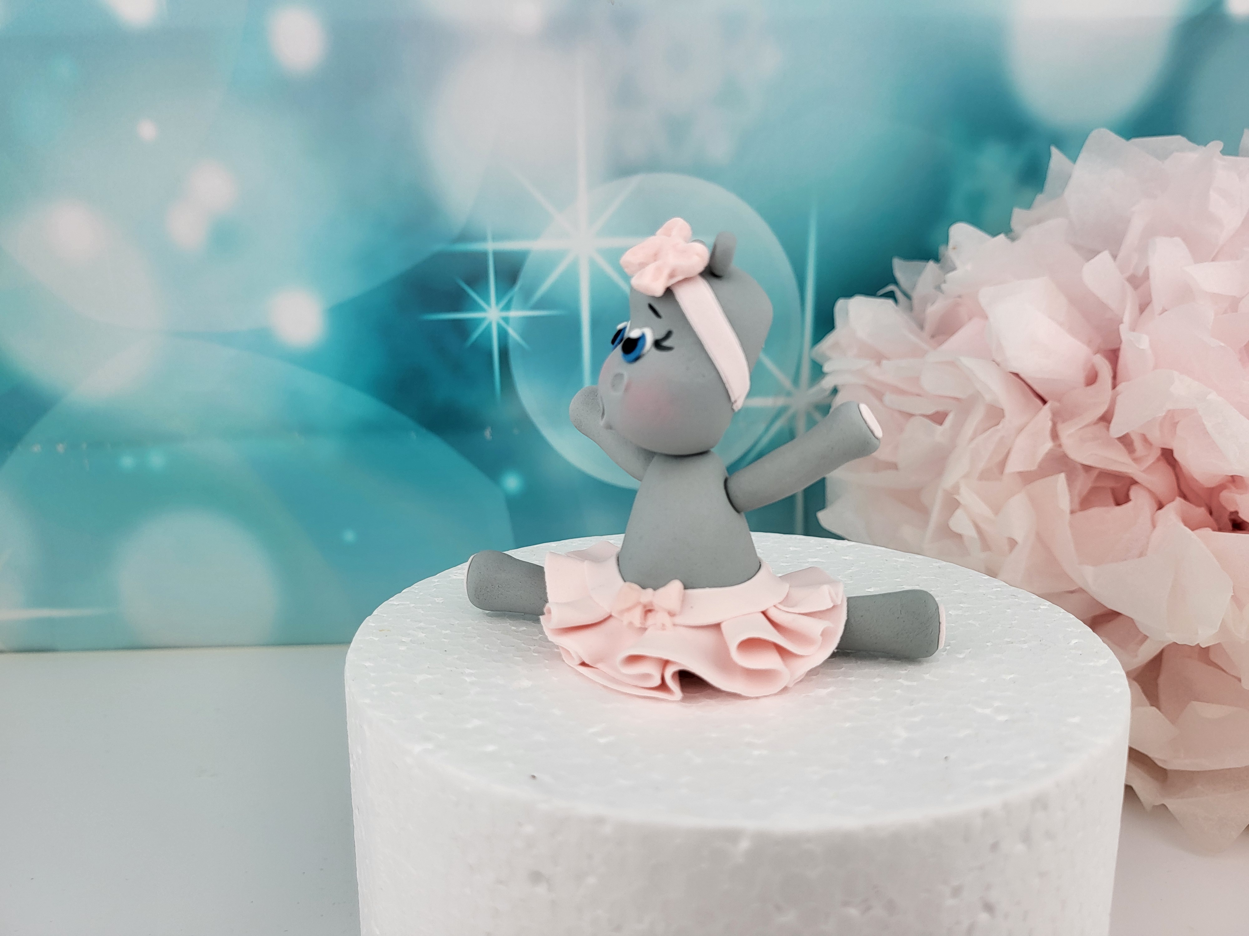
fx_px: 938
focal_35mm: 26
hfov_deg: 67.3
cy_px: 468
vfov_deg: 53.1
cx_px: 624
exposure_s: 1/200
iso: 40
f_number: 1.8
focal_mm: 5.4
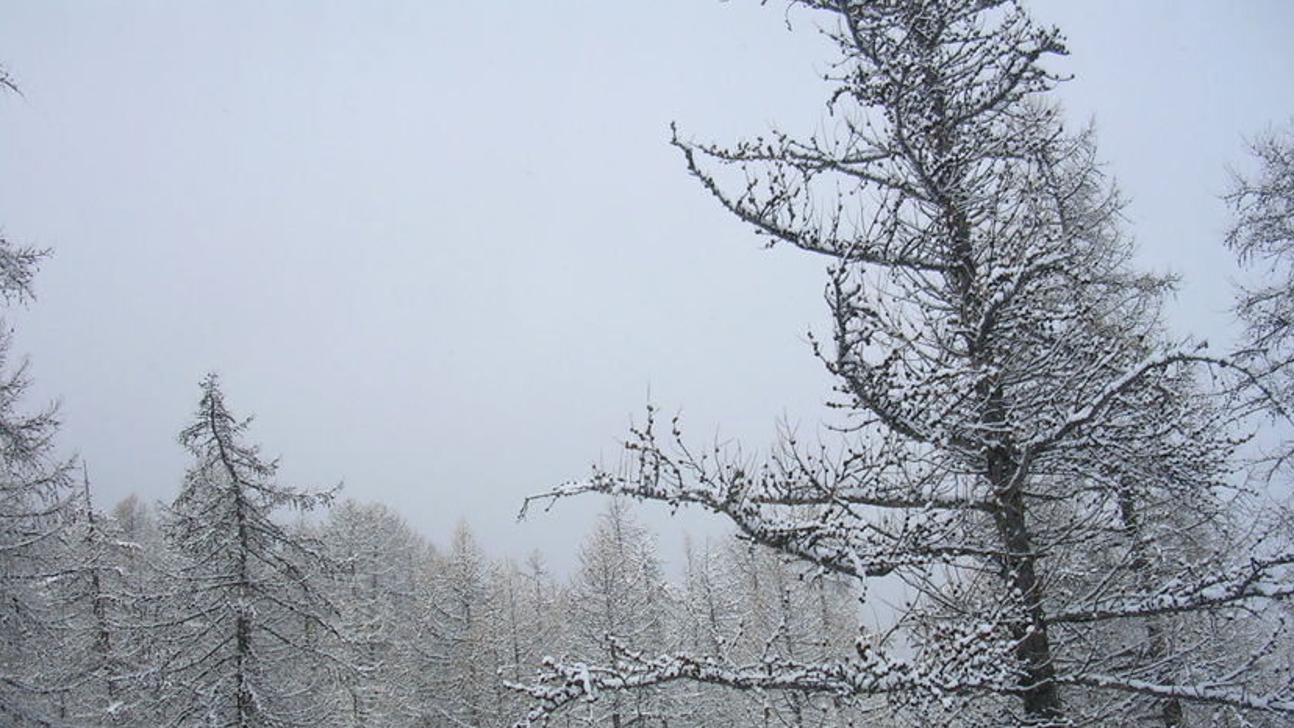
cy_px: 489
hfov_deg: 48.4
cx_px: 653
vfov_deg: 28.2
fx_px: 1441
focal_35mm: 42
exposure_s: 1/1500
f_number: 2.8
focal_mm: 5.8
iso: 50
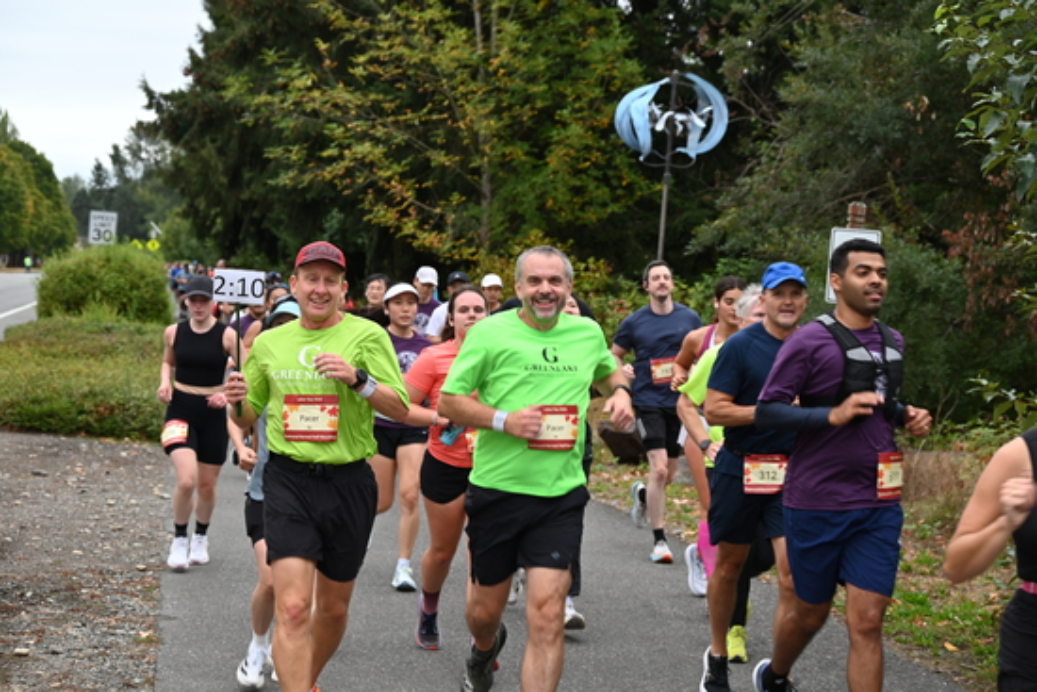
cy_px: 346
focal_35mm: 70
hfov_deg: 28.8
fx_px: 2017
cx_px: 518
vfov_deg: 19.5
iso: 500
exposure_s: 1/125
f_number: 6
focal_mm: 70
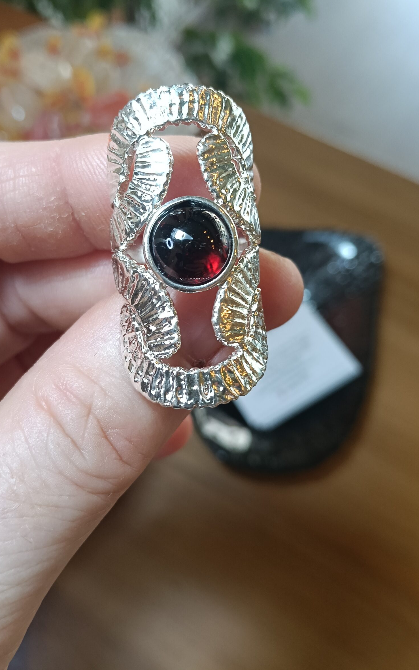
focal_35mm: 31
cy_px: 310
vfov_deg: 61.2
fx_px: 566
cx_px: 188
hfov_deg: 40.5
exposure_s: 1/100
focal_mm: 3.98
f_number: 1.8
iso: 200
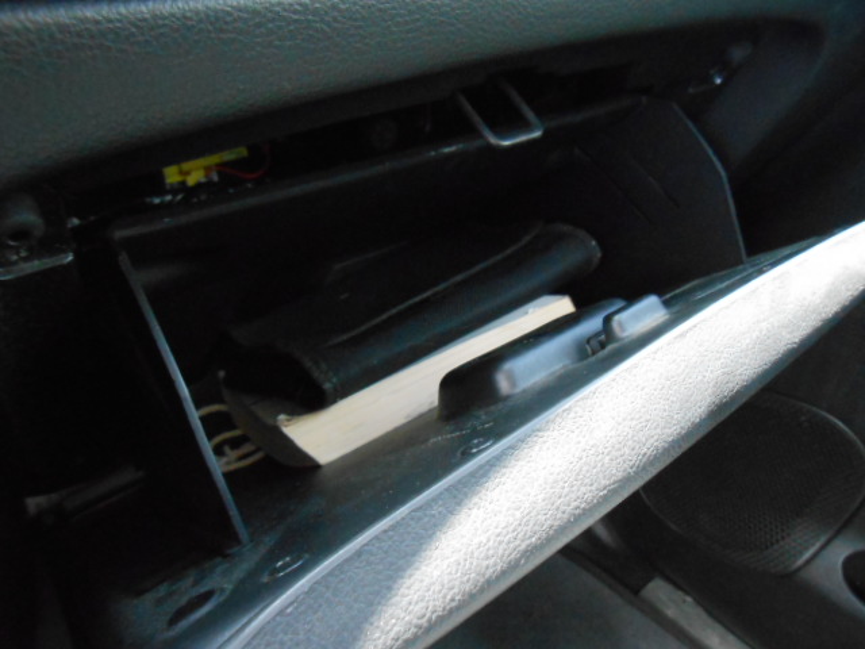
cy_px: 324
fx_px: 650
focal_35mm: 26
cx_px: 432
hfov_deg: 67.3
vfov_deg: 53.1
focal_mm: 4.6
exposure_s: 1/100
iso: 800
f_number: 3.5
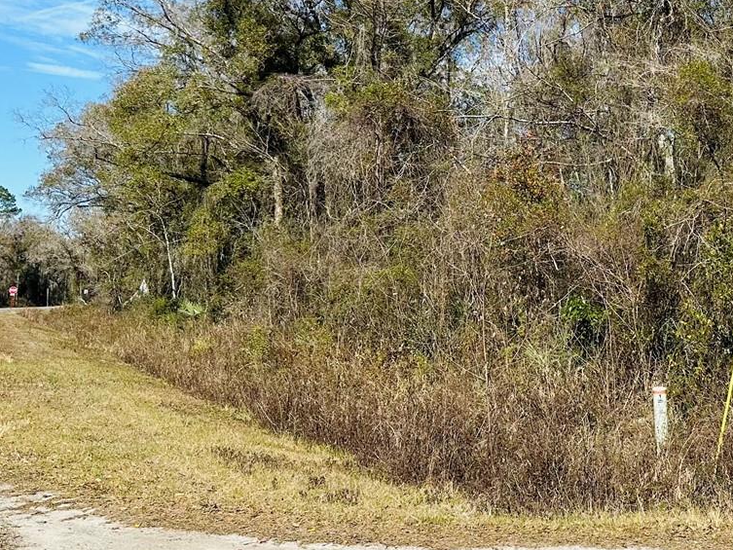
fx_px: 1080
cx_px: 668
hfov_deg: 35.2
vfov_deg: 28.1
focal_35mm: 51
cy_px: 130
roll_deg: +0.8
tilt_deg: +9.6
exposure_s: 1/4184
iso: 80
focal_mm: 6.86
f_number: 1.78
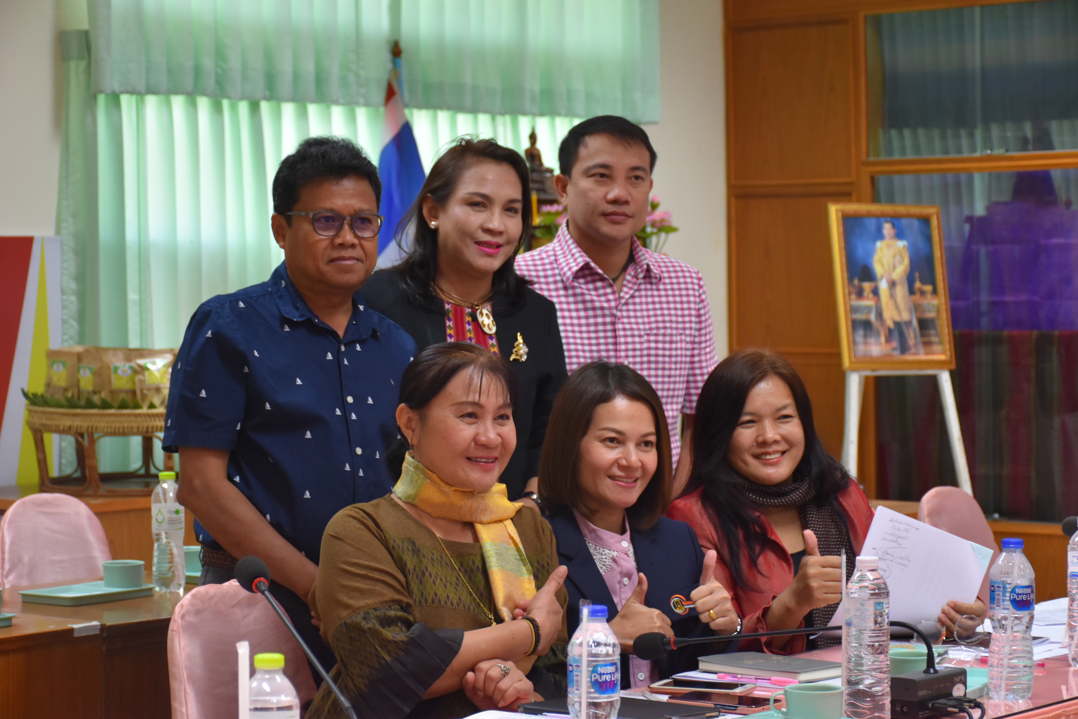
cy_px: 360
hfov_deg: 22.6
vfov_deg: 15.2
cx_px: 539
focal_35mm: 90
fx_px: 2695
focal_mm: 60
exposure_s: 1/60
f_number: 5
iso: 1000
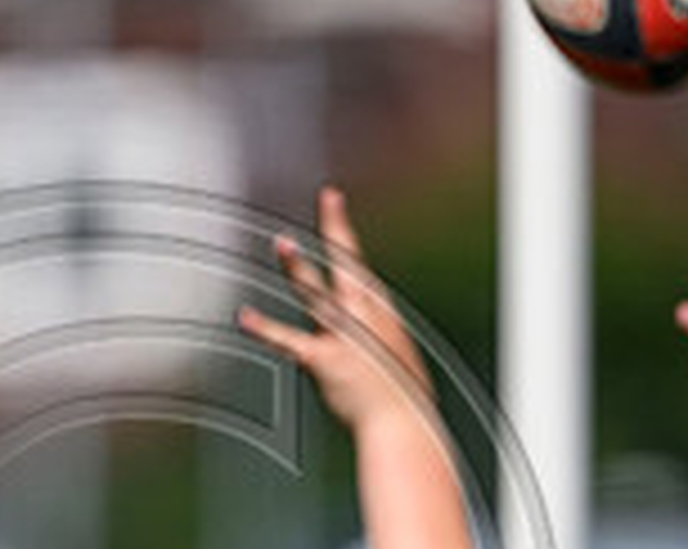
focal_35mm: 1665
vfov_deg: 0.9
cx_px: -18
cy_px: 631
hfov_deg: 1.2
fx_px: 33860
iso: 250
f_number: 3.2
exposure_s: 1/6400
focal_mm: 400
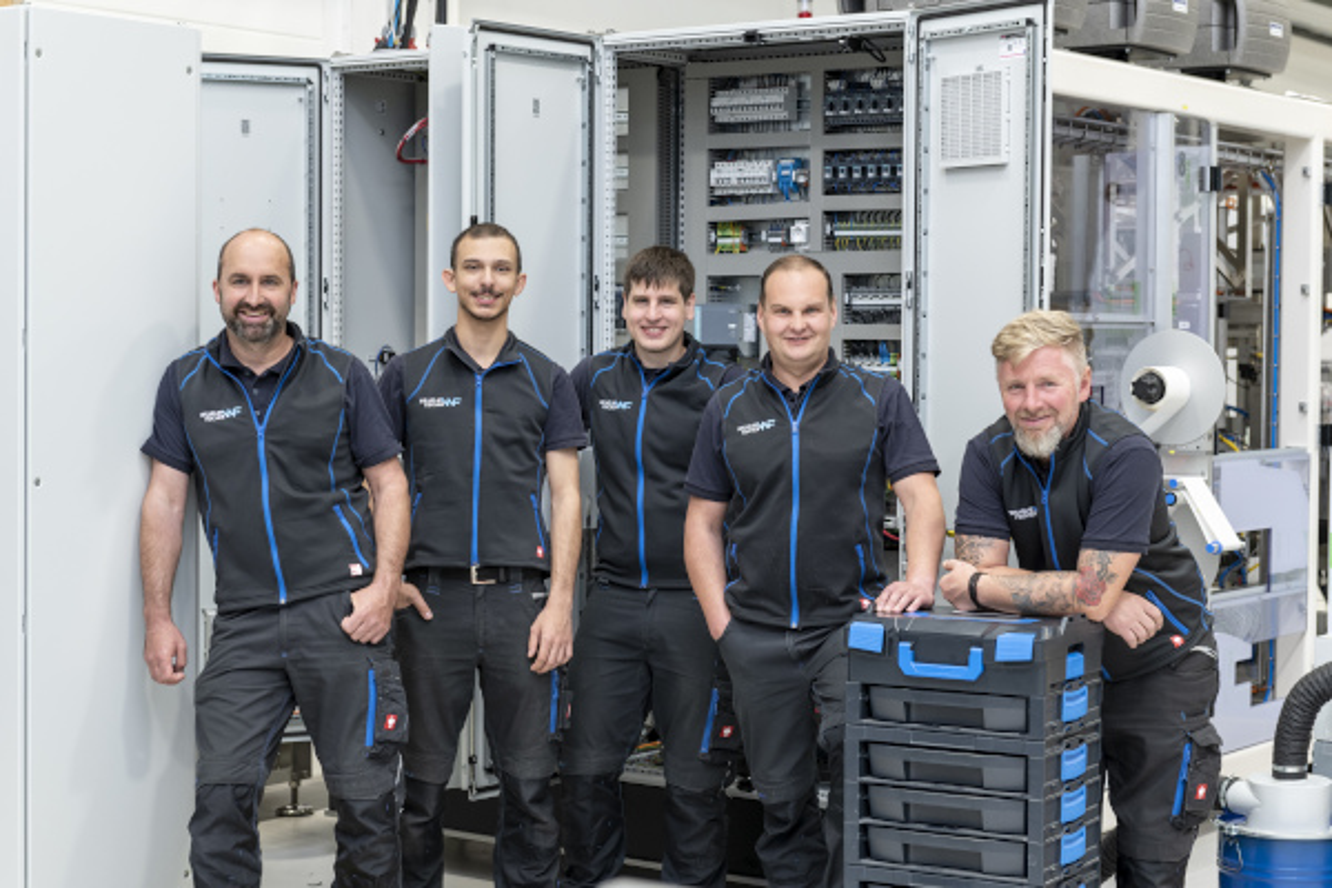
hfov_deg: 28.8
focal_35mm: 70
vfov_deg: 19.5
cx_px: 666
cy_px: 444
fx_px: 2590
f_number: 5.6
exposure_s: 1/30
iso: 500
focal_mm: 70
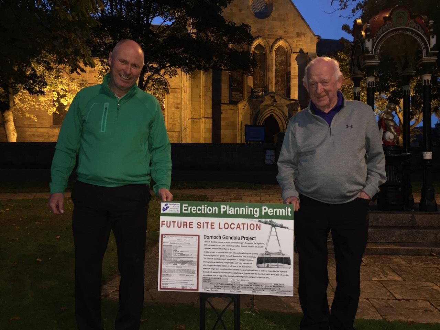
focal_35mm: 29
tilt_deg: -1.0
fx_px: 369
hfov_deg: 61.7
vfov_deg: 48.2
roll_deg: -0.6
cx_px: 220
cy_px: 165
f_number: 2.2
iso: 80
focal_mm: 4.15
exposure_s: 1/17
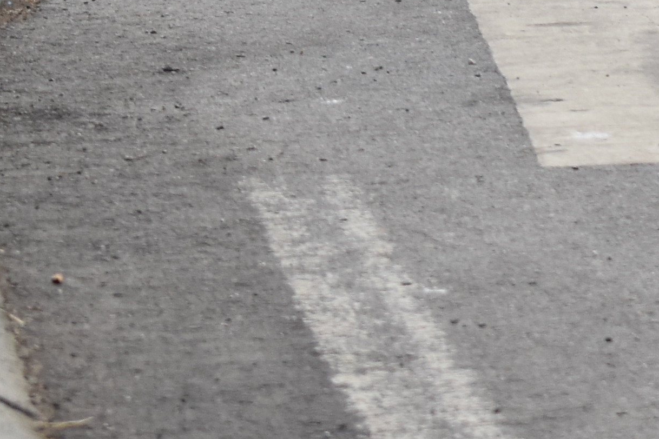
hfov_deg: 5.0
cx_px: 1379
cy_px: -587
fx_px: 7440
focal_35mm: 406
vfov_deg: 3.3
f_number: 5.6
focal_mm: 55
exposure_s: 1/1000
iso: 500
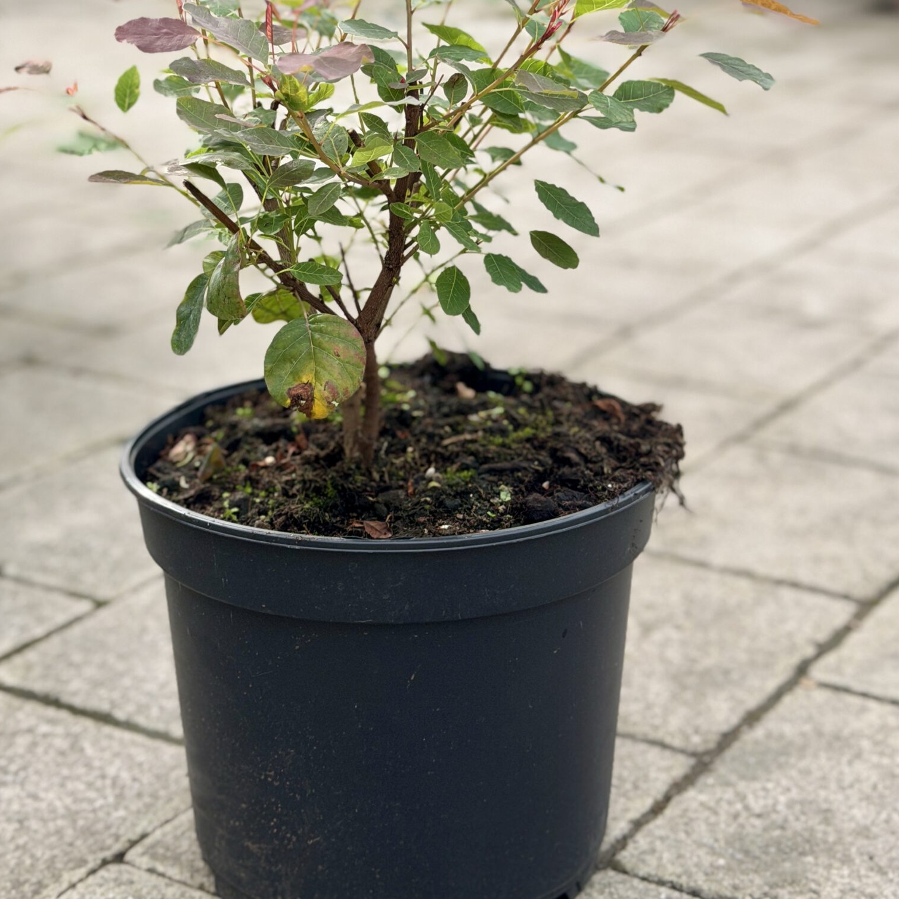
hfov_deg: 24.0
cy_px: 216
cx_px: 414
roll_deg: +0.2
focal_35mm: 72
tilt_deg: -12.9
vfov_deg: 23.7
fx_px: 2116
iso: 64
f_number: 1.78
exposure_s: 1/1484
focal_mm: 6.76
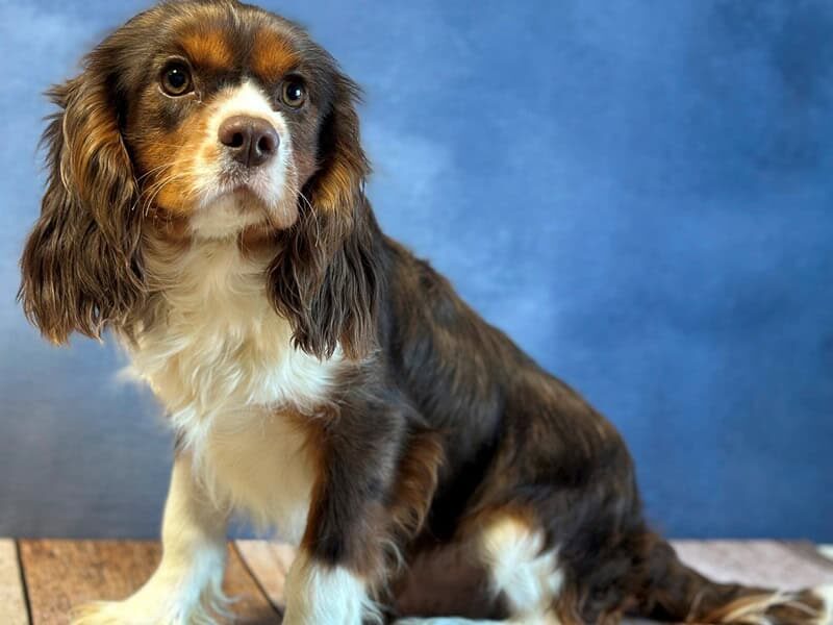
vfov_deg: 30.3
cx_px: 416
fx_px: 1155
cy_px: 312
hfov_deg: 39.7
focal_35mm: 48
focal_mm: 6.9
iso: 125
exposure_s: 1/68
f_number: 1.8
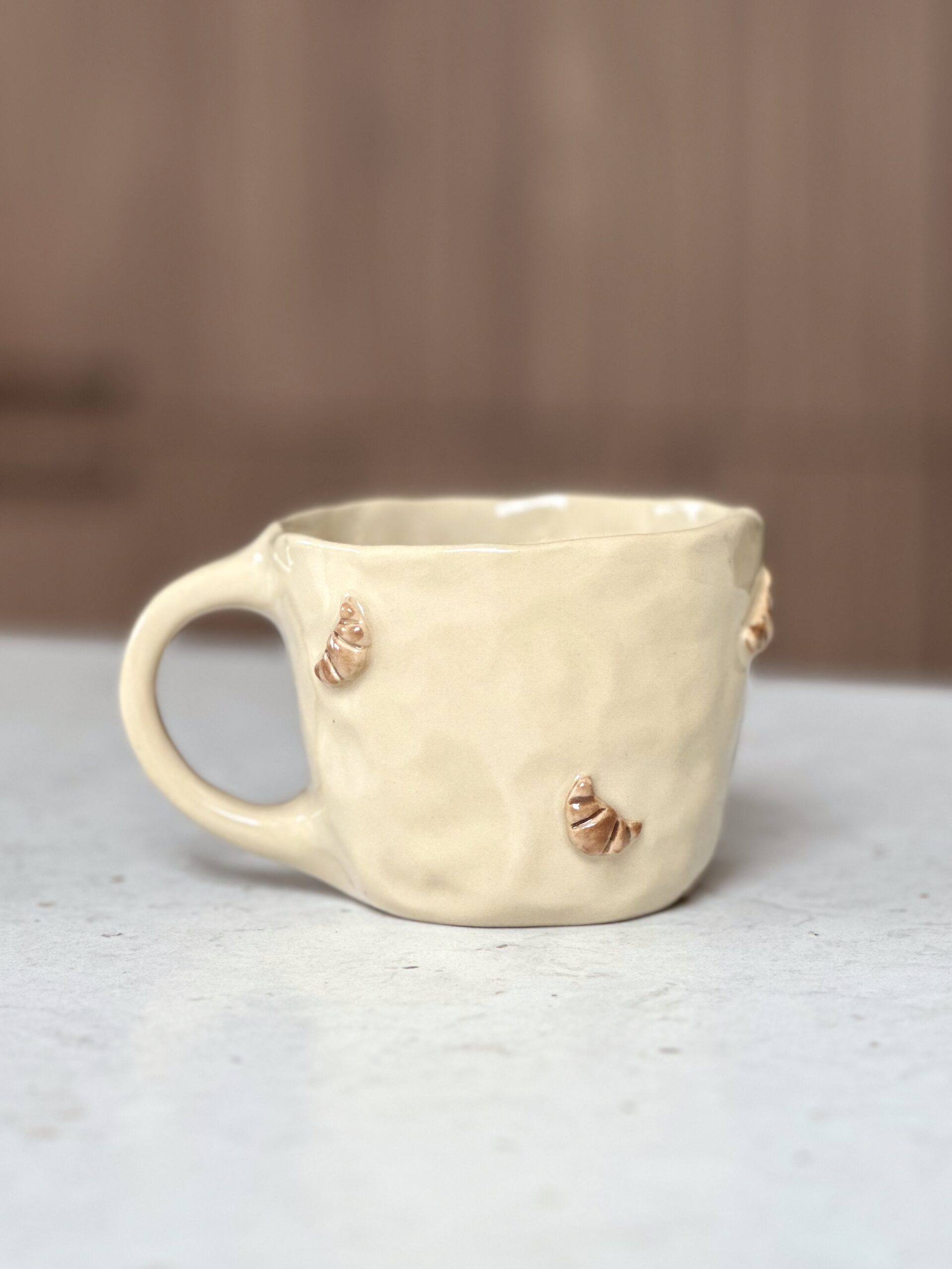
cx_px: 476
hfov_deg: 19.1
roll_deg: -0.6
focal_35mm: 77
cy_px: 634
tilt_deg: -6.8
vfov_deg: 25.3
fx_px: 2824
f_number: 2.8
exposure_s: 1/121
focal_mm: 9
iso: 64
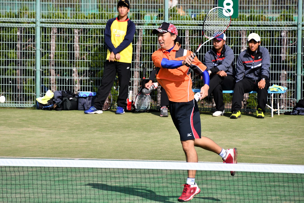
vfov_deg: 4.6
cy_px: 102
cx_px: 152
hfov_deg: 6.9
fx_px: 2532
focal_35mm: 300
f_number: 8
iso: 640
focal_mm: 200
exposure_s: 1/4000
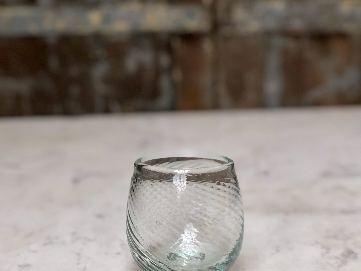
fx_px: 803
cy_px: 211
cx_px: 181
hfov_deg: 25.3
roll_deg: +1.1
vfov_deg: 19.0
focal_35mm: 77
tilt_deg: -17.4
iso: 50
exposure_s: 1/30
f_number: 2.8
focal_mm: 6.6
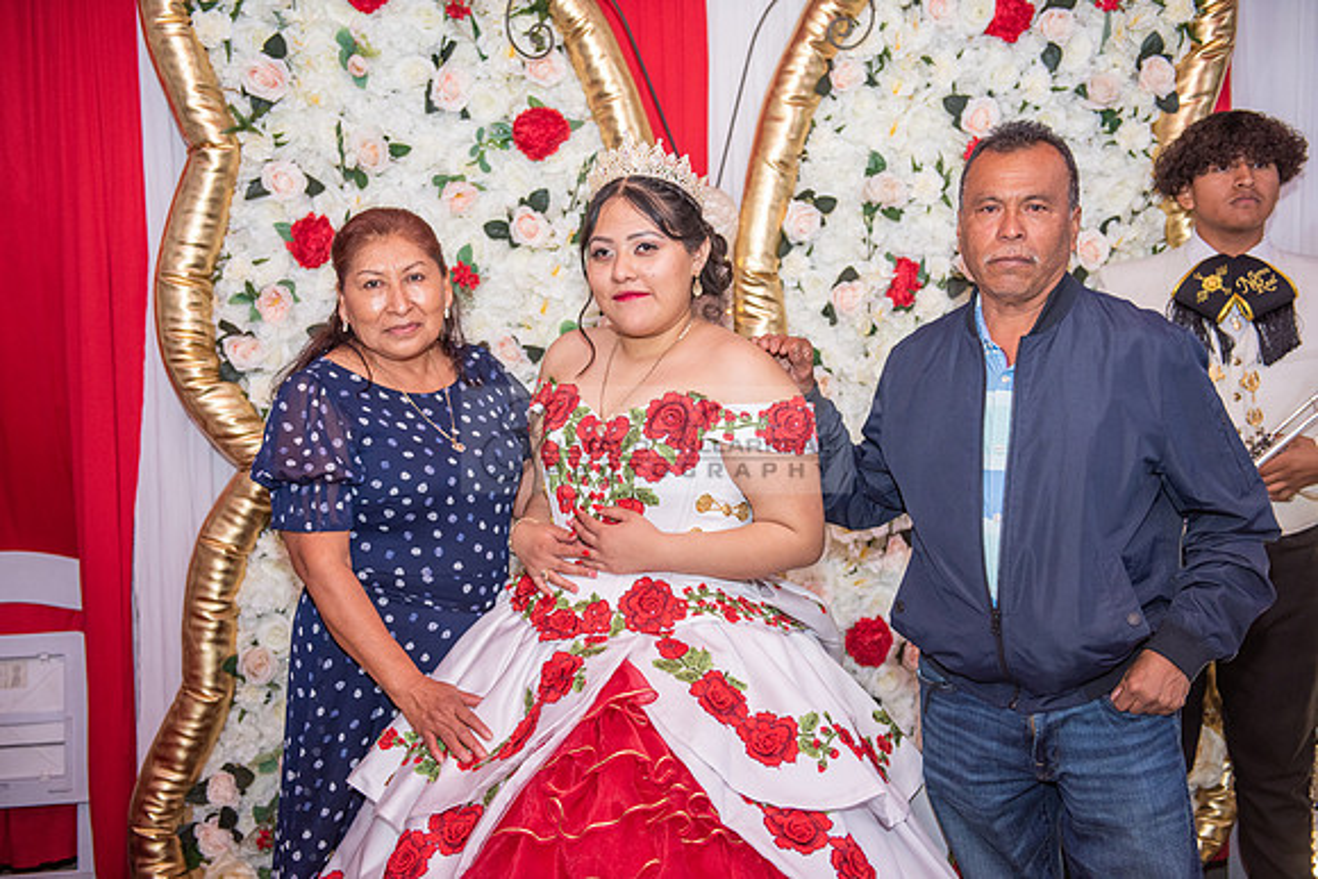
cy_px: 440
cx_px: 659
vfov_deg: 30.5
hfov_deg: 44.5
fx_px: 1611
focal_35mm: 44
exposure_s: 1/160
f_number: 3.2
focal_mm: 44
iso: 800
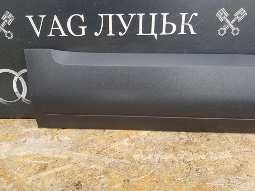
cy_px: 96
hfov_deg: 67.3
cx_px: 128
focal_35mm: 26
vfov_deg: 53.0
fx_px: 191
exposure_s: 1/119
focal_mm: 4.2
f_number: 1.7
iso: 40
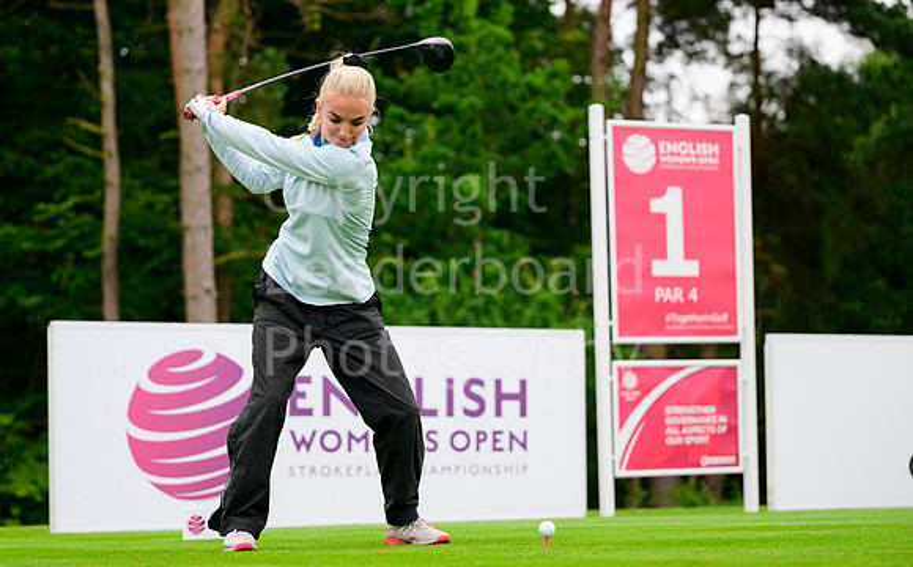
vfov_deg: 14.6
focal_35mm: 89
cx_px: 432
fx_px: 2217
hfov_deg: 23.3
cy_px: 246
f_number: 2.8
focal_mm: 83
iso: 1000
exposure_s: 1/3200
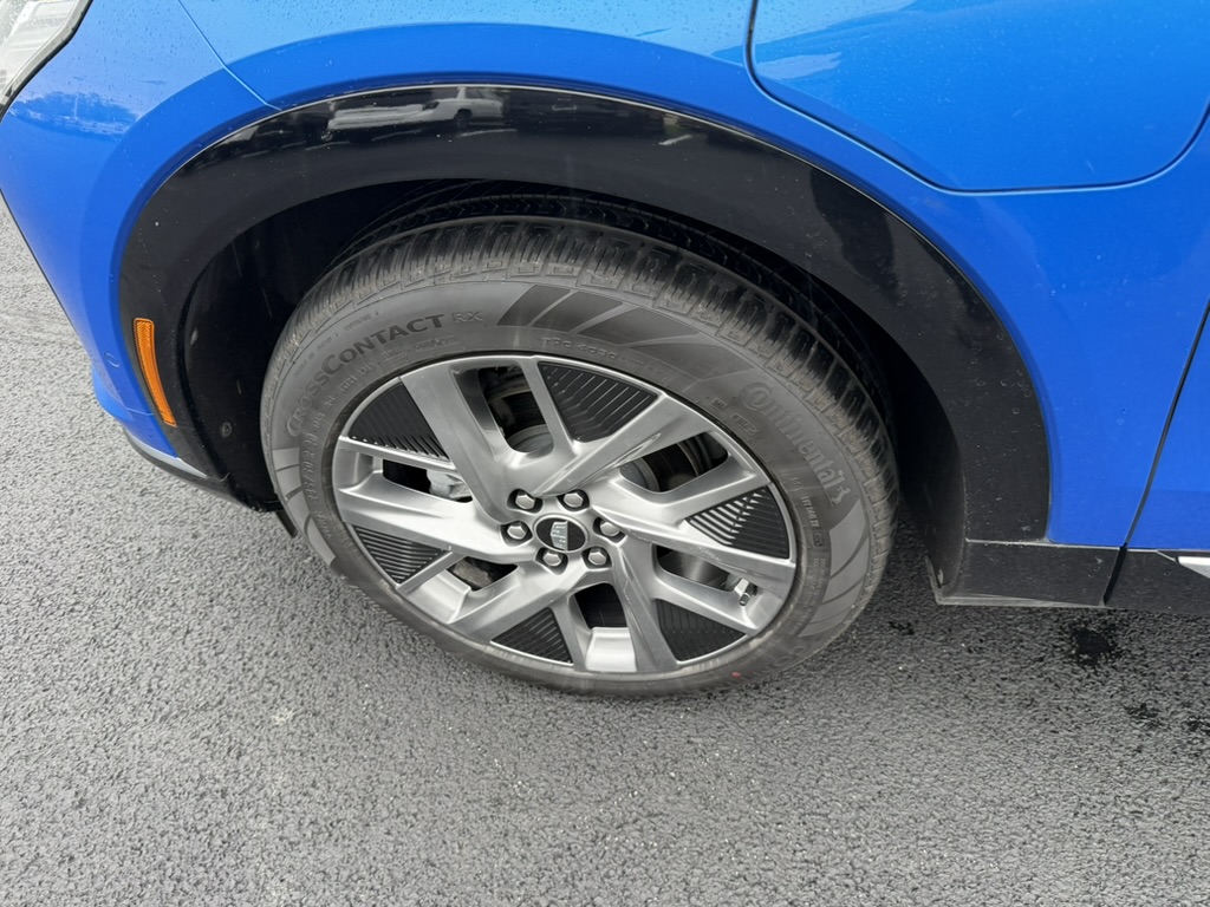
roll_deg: +3.4
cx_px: 605
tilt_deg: -41.6
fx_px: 839
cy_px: 454
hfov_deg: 71.6
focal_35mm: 24
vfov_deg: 56.8
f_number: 1.78
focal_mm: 6.76
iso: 125
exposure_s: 1/121
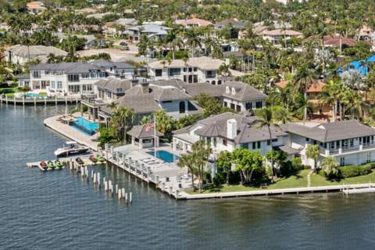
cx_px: 188
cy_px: 125
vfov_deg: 20.9
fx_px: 676
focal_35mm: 65
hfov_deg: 31.0
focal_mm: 65
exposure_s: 1/125
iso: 100
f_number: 11
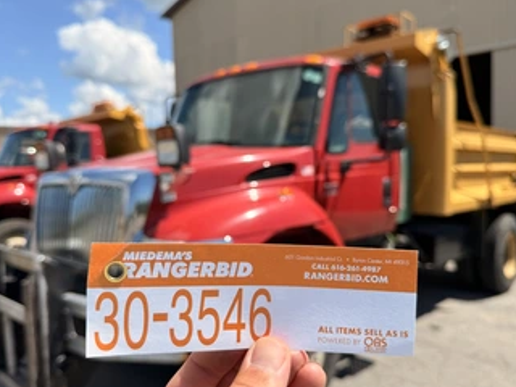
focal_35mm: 30
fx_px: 447
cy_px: 214
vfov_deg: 46.7
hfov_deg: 59.9
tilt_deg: -3.2
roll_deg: +1.8
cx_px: 276
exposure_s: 1/4167
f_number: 1.78
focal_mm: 6.76
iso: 80
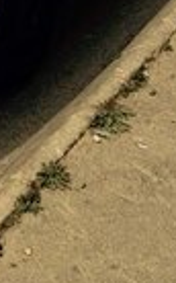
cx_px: -102
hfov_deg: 10.0
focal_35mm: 126
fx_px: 969
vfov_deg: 15.7
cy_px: -98
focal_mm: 4.12
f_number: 2.4
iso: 50
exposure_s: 1/2008
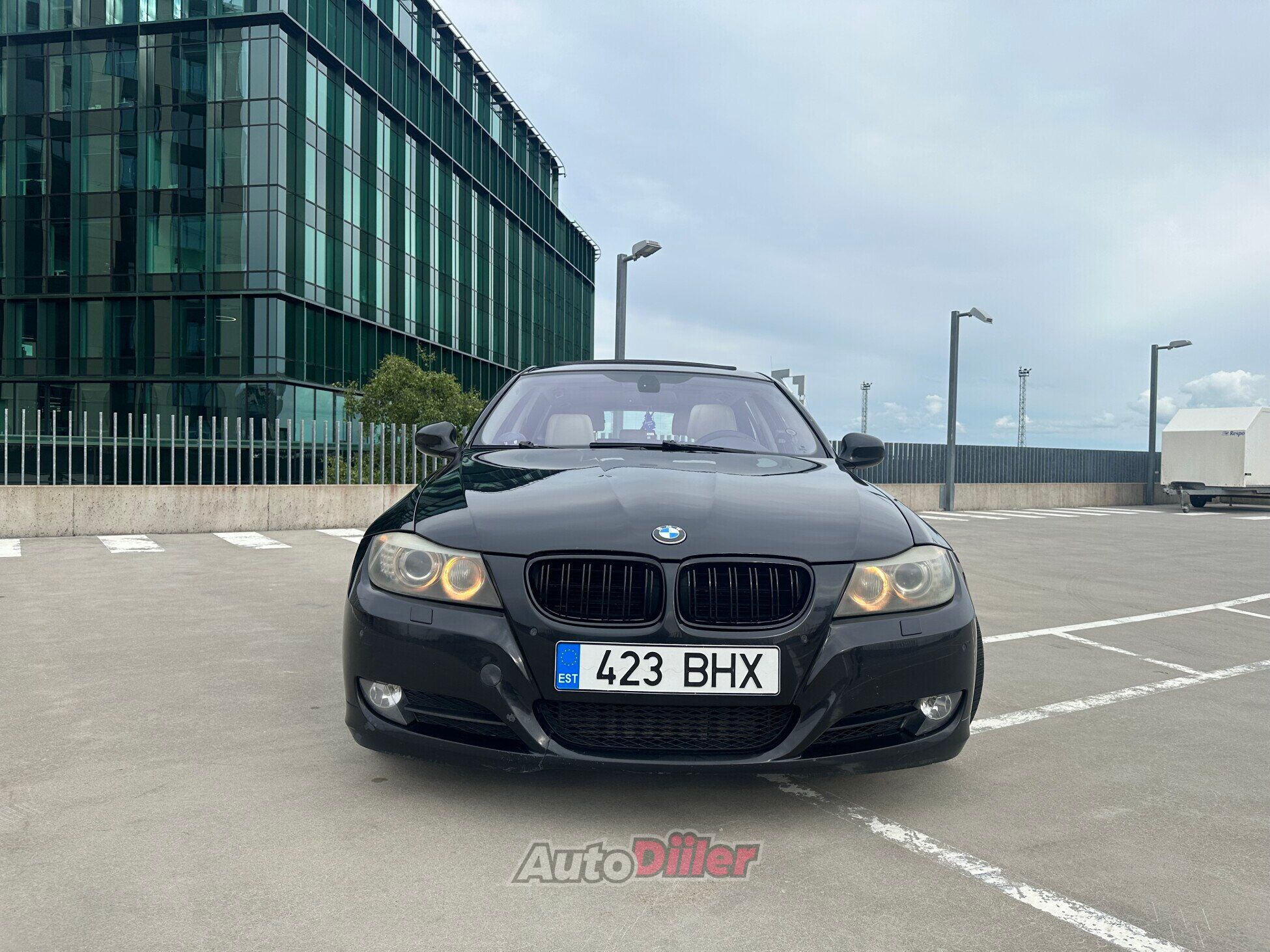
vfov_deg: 56.8
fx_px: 881
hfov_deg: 71.6
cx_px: 635
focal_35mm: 24
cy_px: 476
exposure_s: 1/1916
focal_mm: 6.86
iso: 80
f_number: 1.78
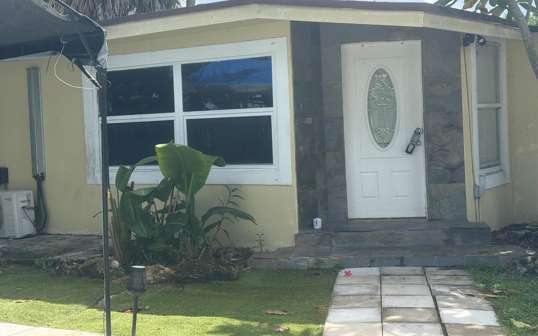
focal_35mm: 51
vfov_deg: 25.3
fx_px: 748
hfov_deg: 39.6
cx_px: 269
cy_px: 136
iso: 100
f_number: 1.78
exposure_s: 1/3226
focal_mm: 6.76
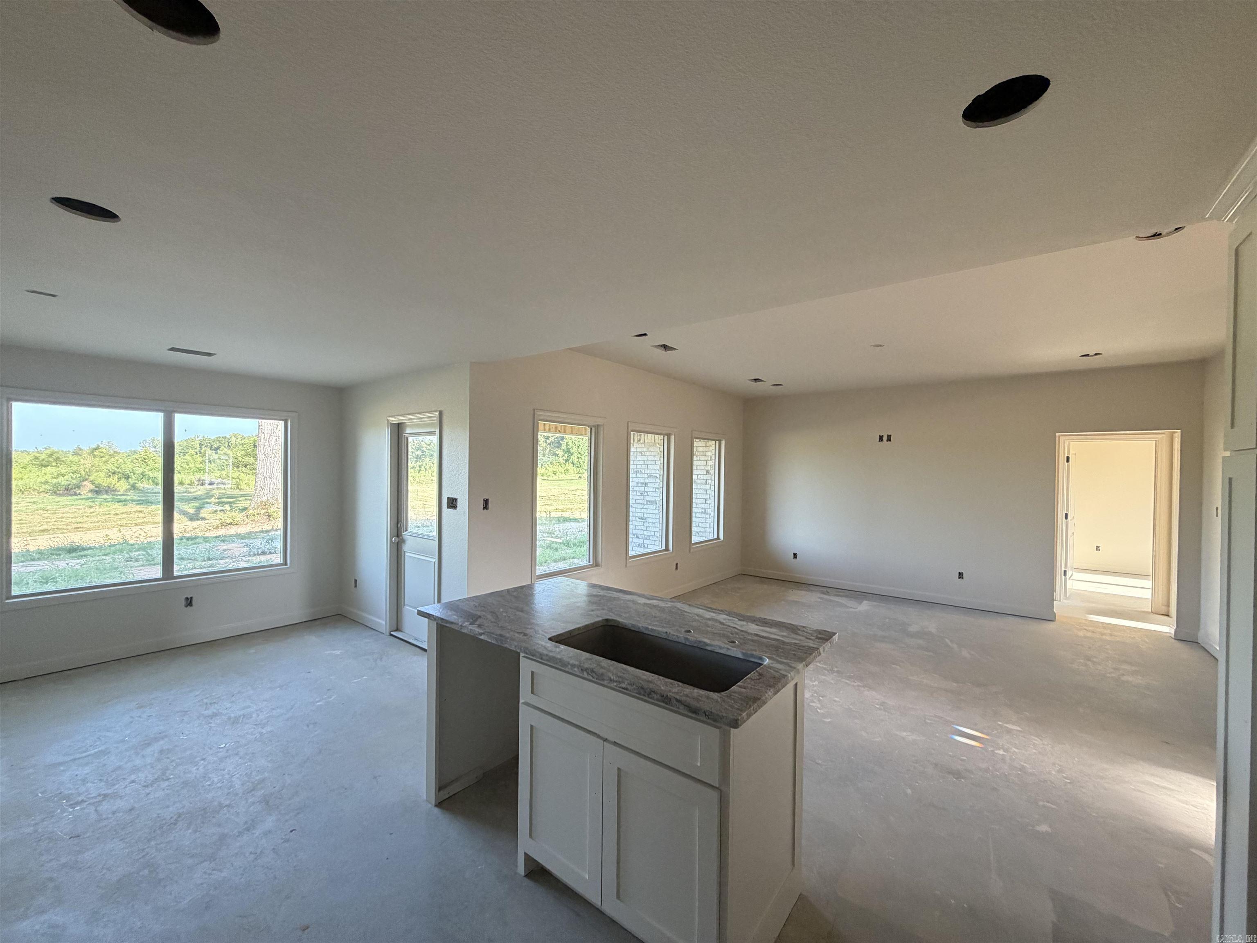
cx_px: 628
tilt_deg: +0.0
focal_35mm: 14
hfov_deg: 102.1
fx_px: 508
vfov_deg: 85.7
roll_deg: -1.0
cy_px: 472
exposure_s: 1/121
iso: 320
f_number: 2.2
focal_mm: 2.22
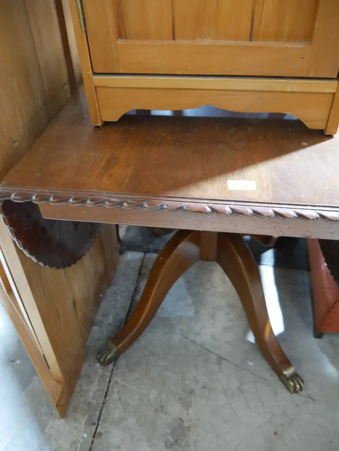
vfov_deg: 63.4
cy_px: 226
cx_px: 170
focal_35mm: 28
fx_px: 365
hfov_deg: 49.8
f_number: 3.5
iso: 3200
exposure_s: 1/60
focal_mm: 14
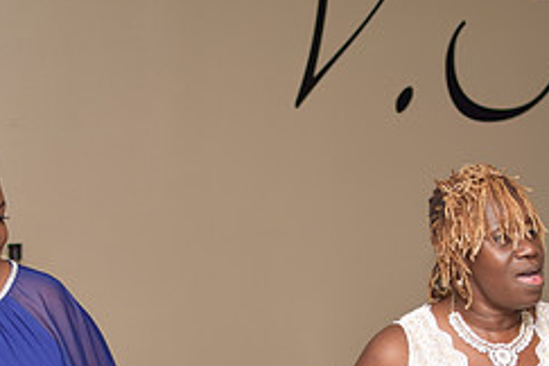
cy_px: 421
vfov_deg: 10.8
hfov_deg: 16.3
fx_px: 1909
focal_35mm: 125
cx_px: 136
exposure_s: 1/200
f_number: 2.5
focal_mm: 35
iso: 100
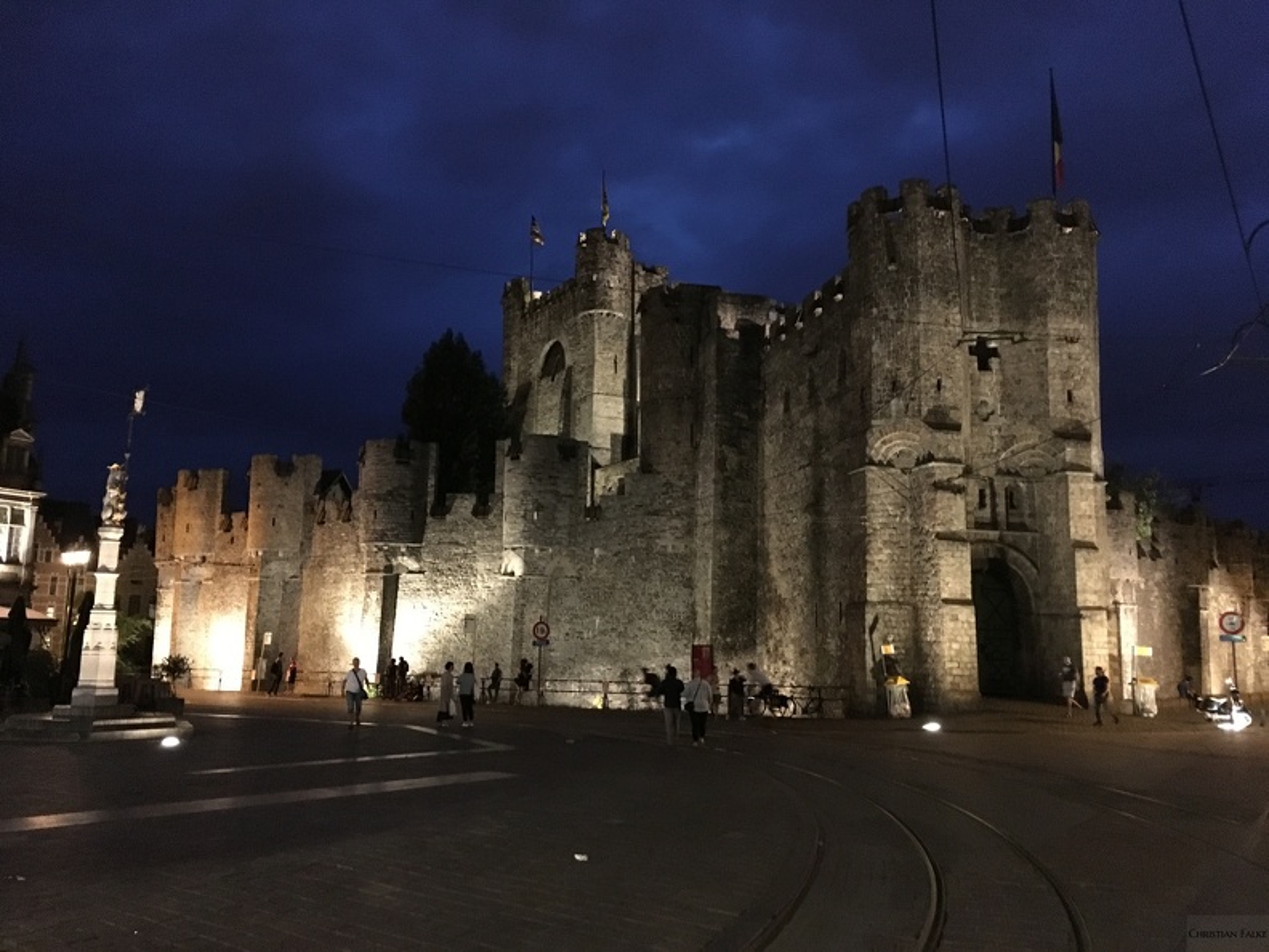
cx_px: 634
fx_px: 1063
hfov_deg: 61.7
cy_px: 476
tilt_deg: +9.9
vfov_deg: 48.2
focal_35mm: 29
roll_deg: +0.1
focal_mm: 4.15
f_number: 2.2
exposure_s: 1/17
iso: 800
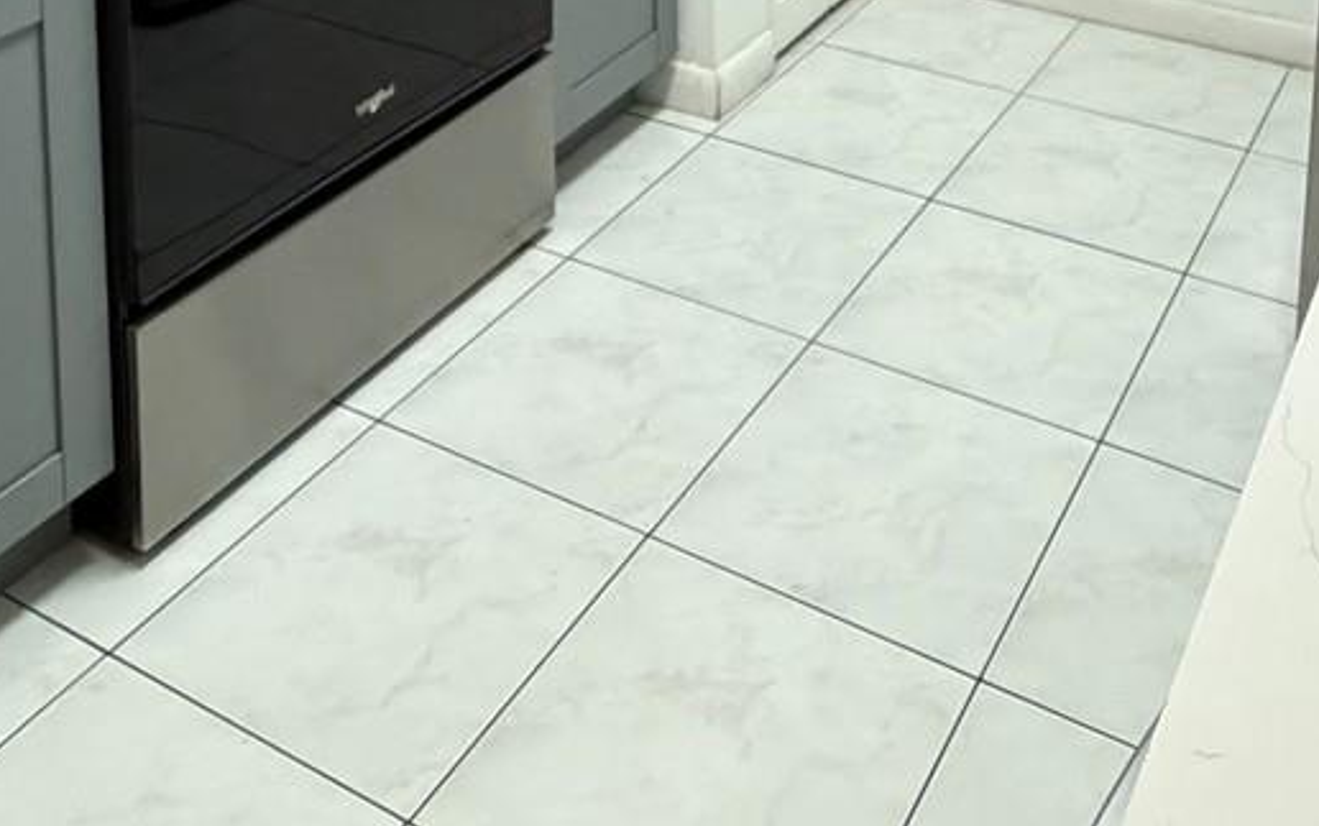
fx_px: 1654
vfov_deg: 21.9
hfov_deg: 43.2
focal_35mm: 46
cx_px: 803
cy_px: -501
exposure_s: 1/60
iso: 800
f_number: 2.2
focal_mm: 2.22
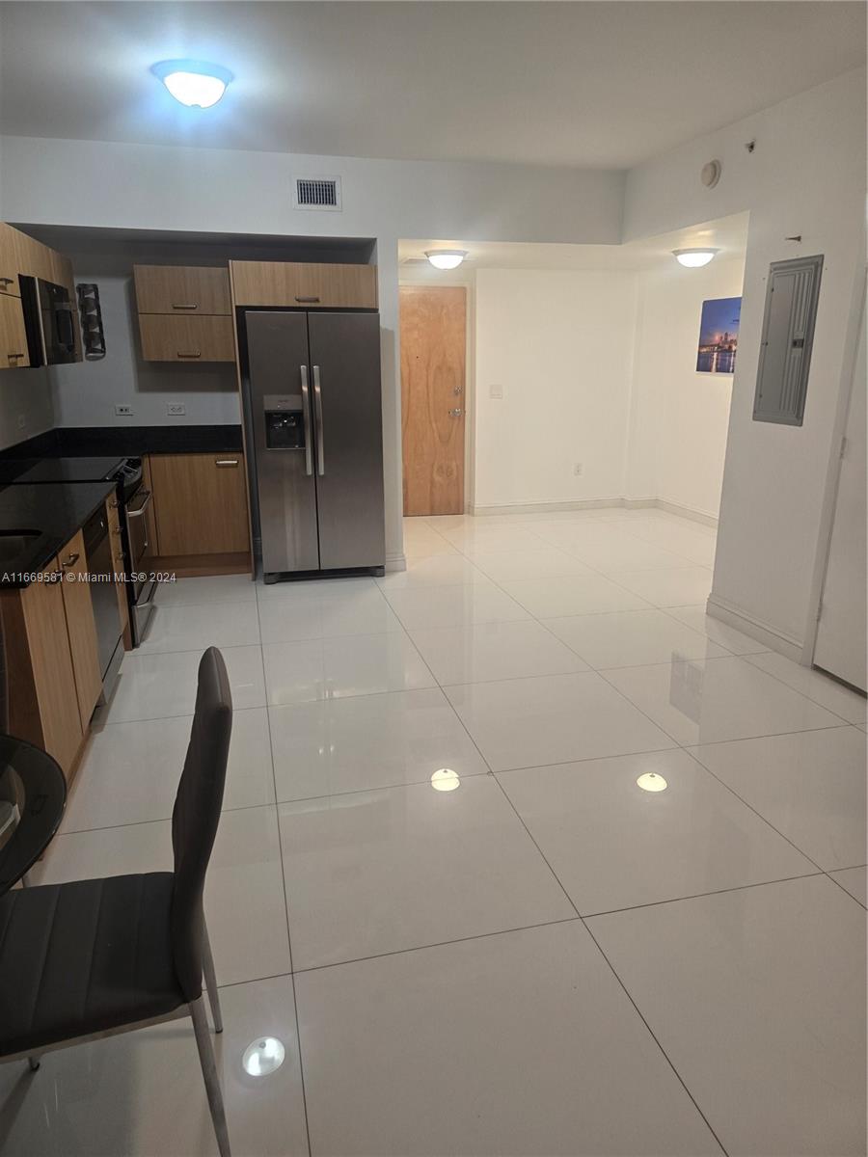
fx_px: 769
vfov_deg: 73.9
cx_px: 434
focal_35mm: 23
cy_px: 578
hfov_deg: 58.9
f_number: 1.7
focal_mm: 6.3
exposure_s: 1/120
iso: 160
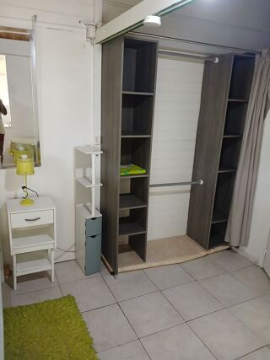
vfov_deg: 65.3
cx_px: 135
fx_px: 281
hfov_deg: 51.3
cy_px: 180
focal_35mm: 27
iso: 320
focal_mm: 3.98
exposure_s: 1/25
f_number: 1.8
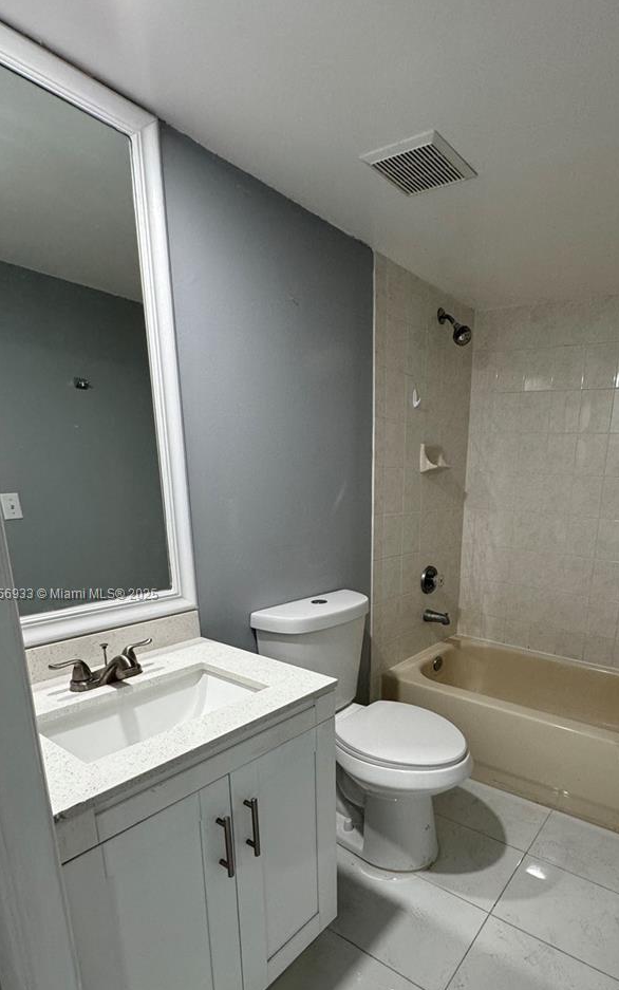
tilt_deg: -13.7
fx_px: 513
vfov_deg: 86.9
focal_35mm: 19
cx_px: 439
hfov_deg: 59.9
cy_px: 595
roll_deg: -2.2
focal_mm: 2.22
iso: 250
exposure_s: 1/60
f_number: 2.2
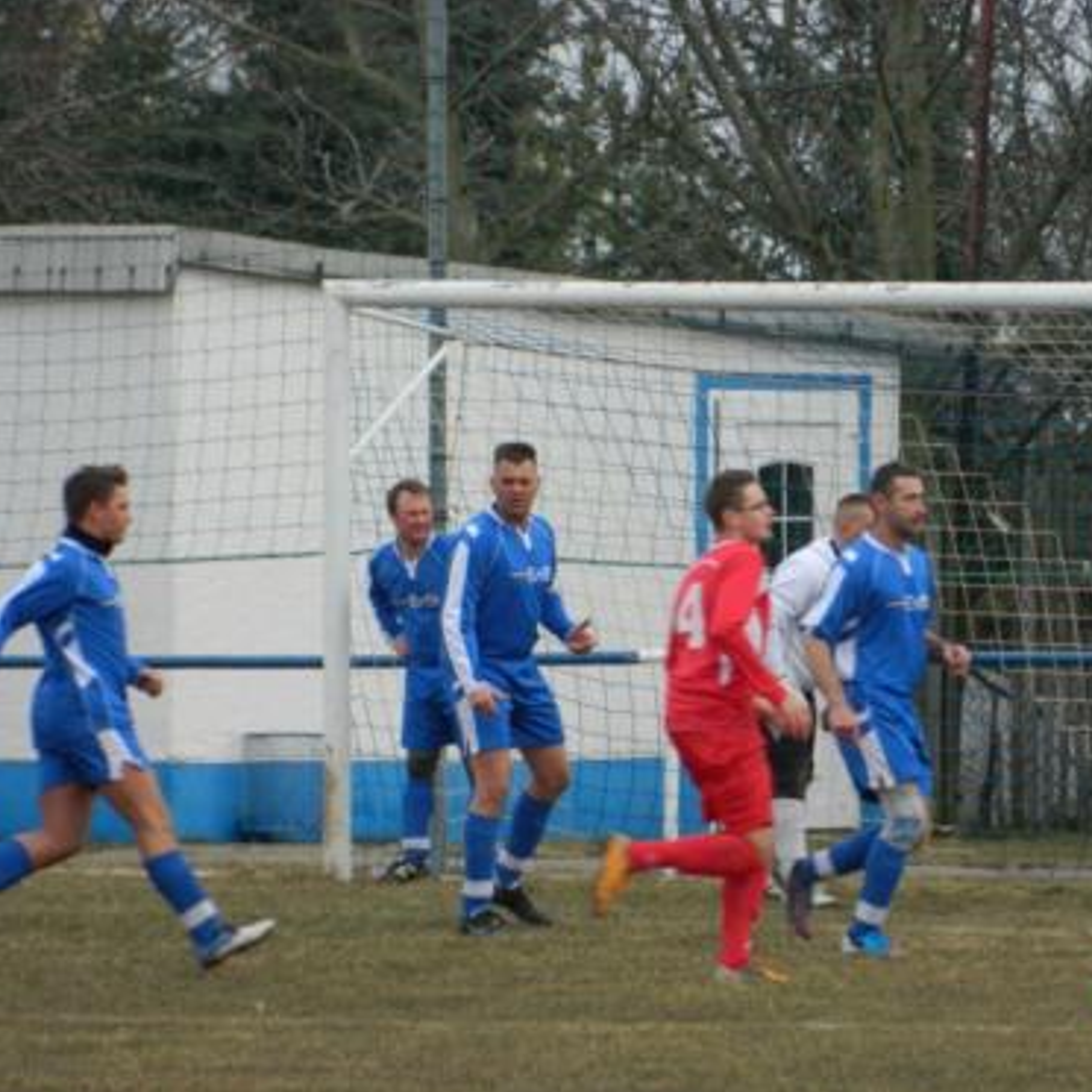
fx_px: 22235
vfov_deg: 2.8
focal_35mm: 623
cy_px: 547
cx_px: 684
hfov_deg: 2.8
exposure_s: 1/250
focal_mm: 94.5
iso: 80
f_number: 5.8
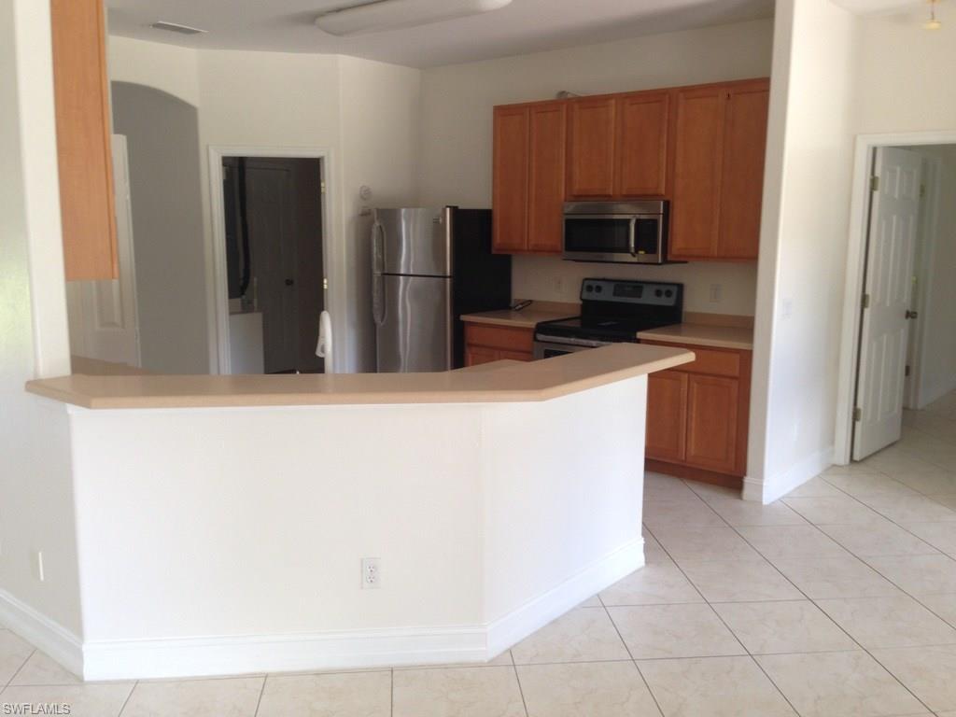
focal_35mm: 33
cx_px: 478
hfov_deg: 55.4
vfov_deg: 42.9
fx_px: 911
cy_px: 358
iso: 50
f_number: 2.4
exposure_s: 1/24
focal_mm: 4.12
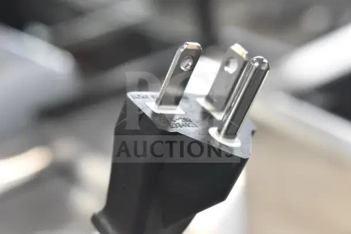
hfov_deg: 24.6
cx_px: 176
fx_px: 805
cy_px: 117
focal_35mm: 82
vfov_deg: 16.6
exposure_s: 1/250
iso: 6400
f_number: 8
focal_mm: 55
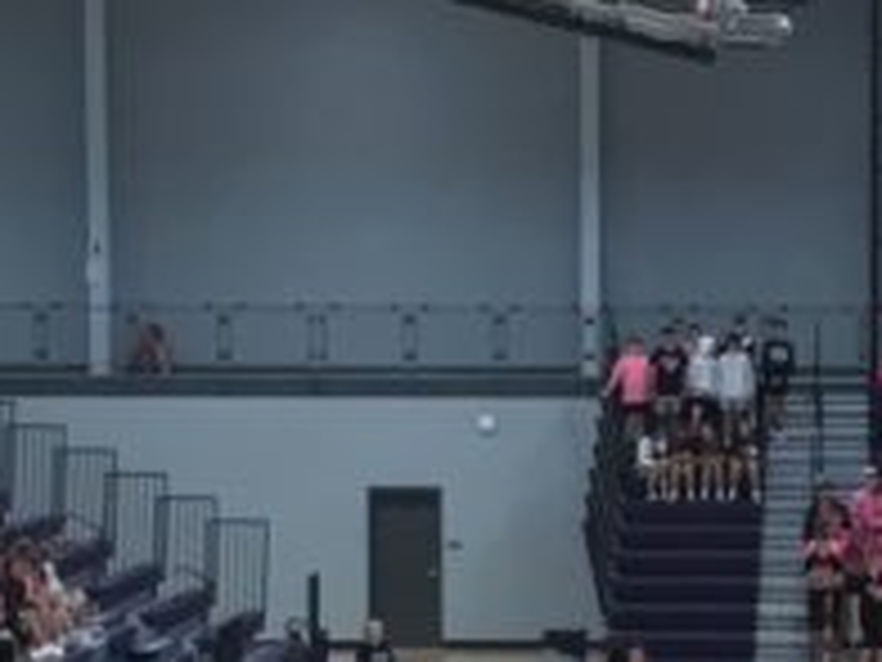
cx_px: 1076
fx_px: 4128
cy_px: 576
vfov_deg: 9.1
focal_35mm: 162
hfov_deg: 11.9
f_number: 2.4
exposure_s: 1/30
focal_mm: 3.3
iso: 32
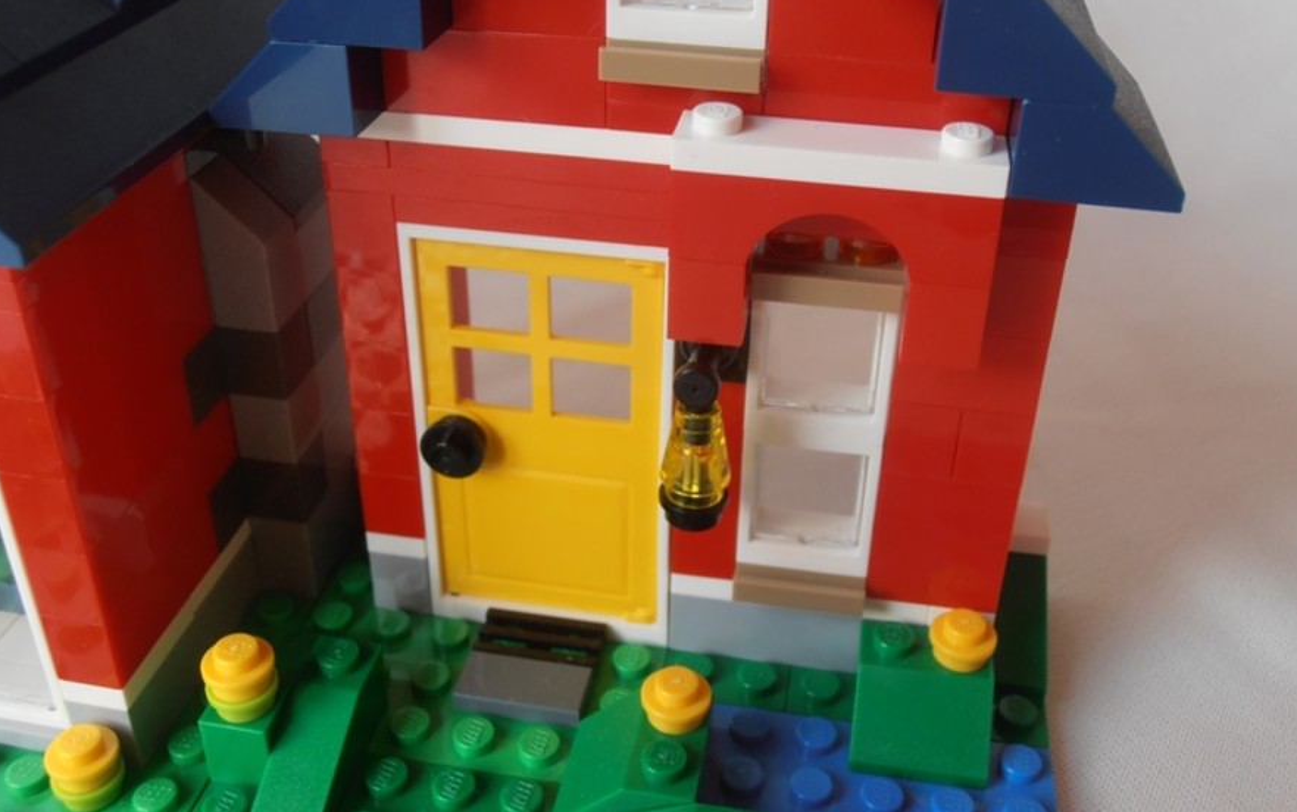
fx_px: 1414
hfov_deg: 49.3
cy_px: 343
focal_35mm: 40
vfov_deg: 32.0
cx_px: 654
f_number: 3.9
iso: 80
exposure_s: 1/50
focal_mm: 6.61
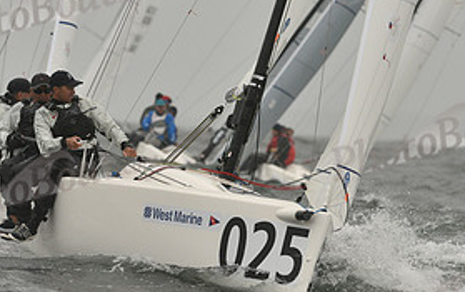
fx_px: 8055
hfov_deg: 3.3
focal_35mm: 635
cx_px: 247
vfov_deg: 2.1
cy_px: 74
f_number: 5.6
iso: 400
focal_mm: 300
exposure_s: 1/1000
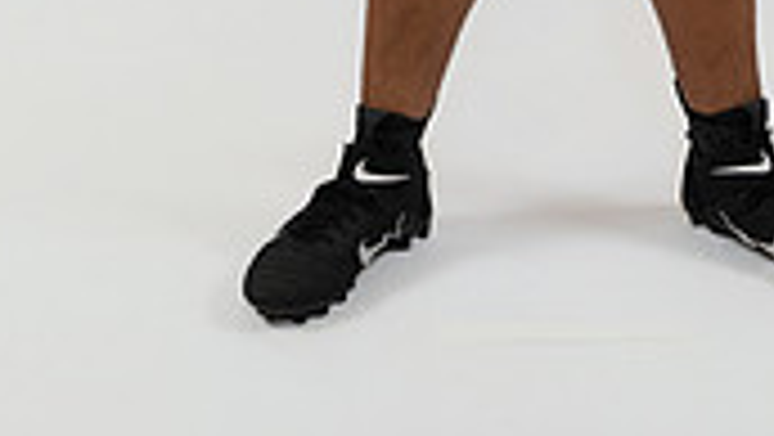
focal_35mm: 108
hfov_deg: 19.7
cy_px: -562
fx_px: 2220
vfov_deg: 10.0
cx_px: 504
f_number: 3.5
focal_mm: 39.4
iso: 250
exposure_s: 1/125
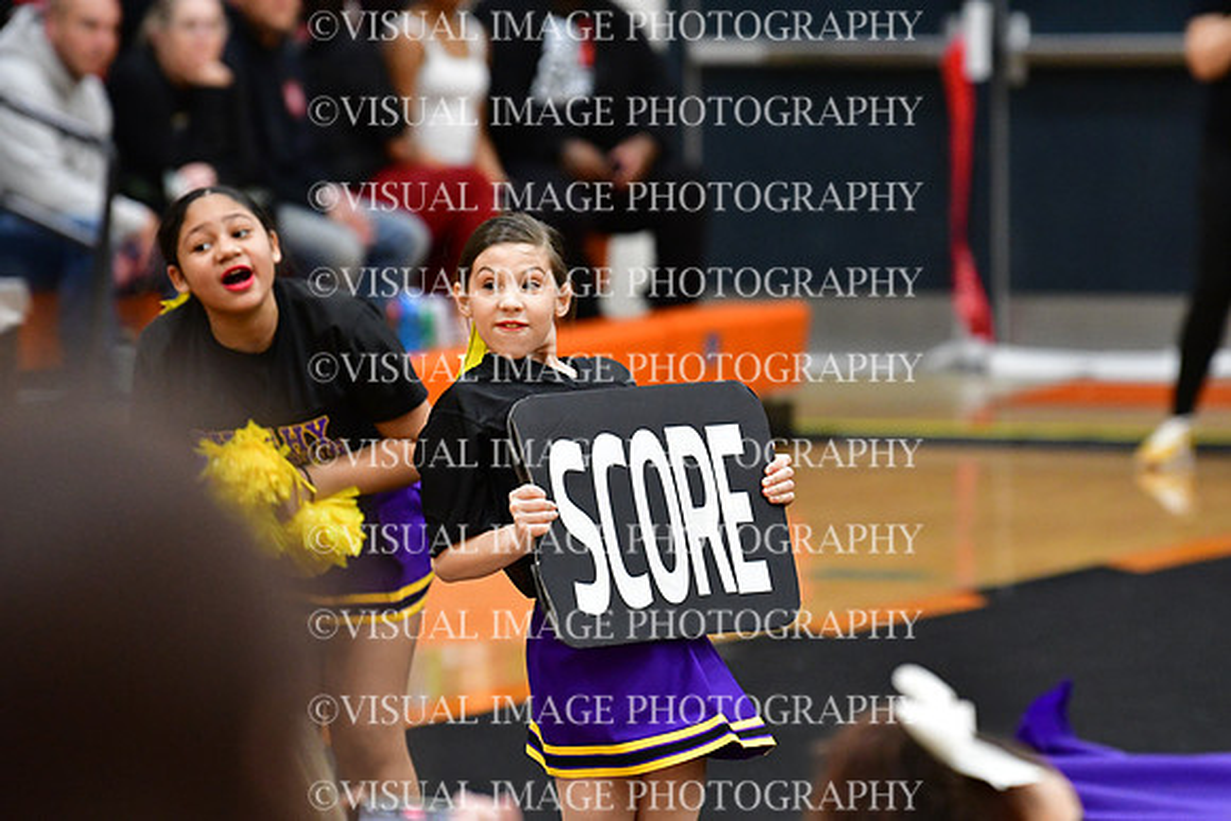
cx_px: 616
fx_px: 10260
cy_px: 410
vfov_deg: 4.6
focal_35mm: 300
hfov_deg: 6.9
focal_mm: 200
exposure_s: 1/500
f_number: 3.5
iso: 5000
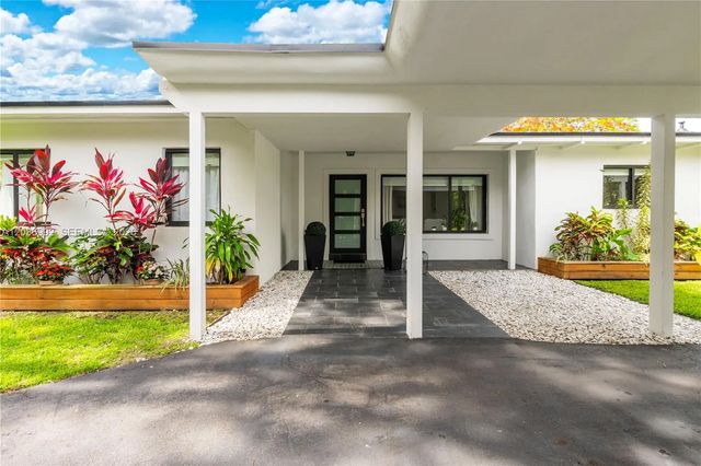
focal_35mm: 16
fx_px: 321
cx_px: 350
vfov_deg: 72.0
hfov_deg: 95.0
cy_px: 233
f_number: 8
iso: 250
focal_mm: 11
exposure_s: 1/80
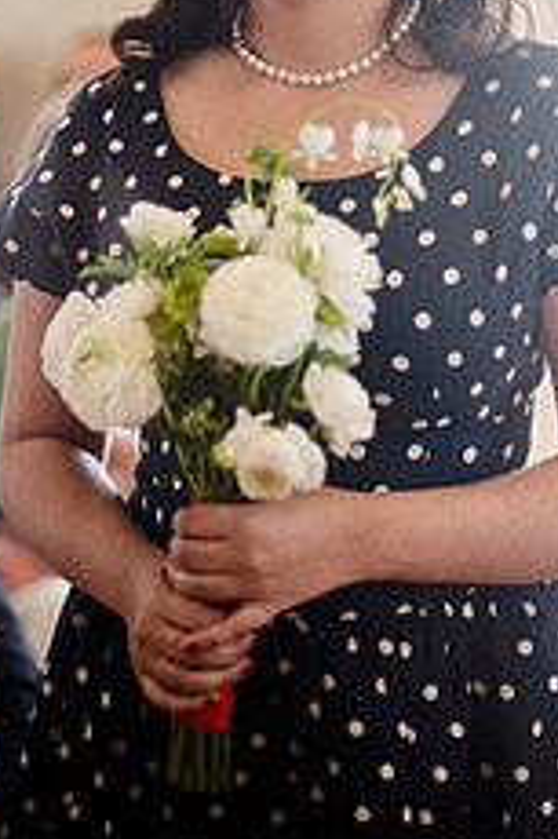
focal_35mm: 98
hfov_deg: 13.9
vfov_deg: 20.7
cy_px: 270
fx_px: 2282
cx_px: 257
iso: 200
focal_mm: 50
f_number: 1.4
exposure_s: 1/320
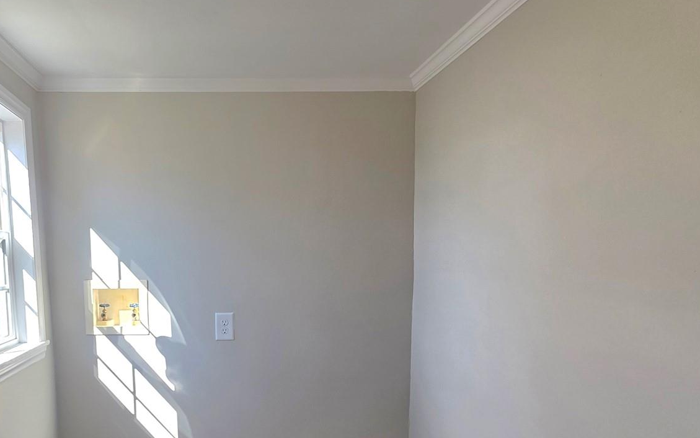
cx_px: 221
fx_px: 477
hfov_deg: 70.0
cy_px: 320
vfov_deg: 47.7
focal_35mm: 25
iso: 25
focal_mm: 2.2
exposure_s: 1/120
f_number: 1.9
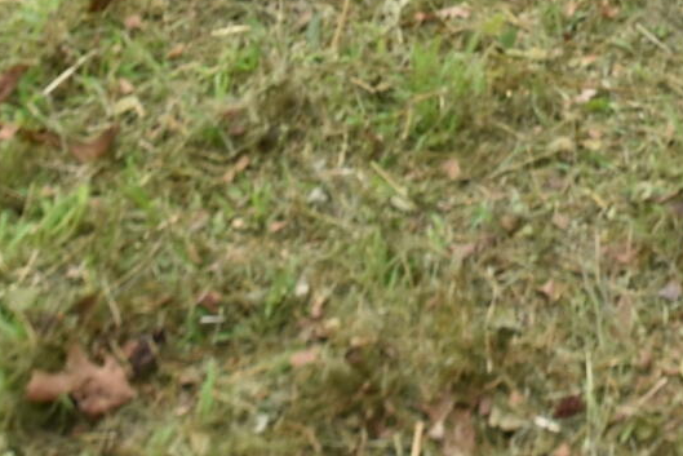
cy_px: -794
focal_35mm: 102
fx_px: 1936
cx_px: 1045
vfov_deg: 10.5
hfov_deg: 17.8
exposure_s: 1/250
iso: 280
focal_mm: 12
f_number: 8
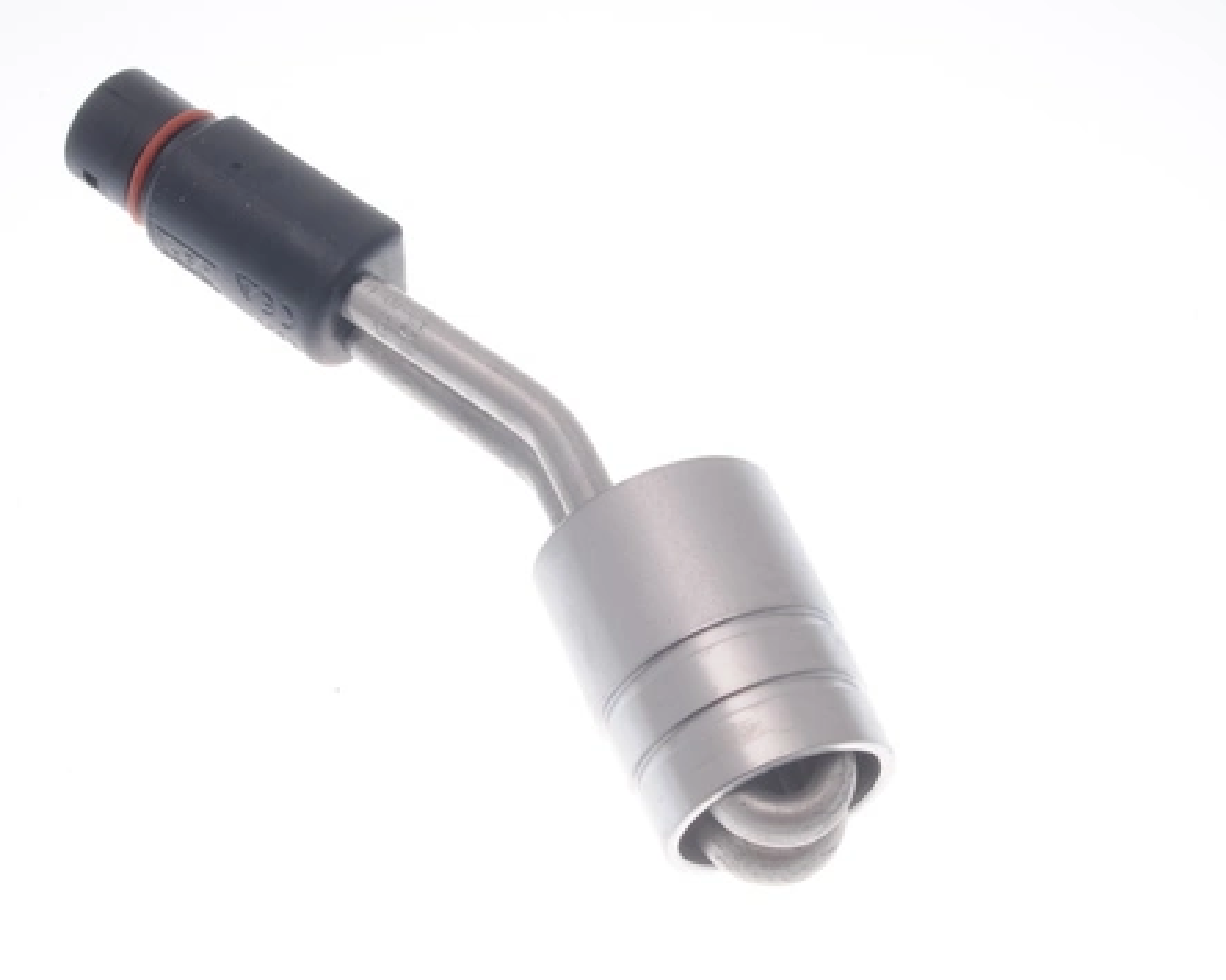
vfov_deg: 17.9
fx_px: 3107
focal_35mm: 86
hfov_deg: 22.3
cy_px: 484
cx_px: 580
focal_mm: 45
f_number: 22
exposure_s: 1/80
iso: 200
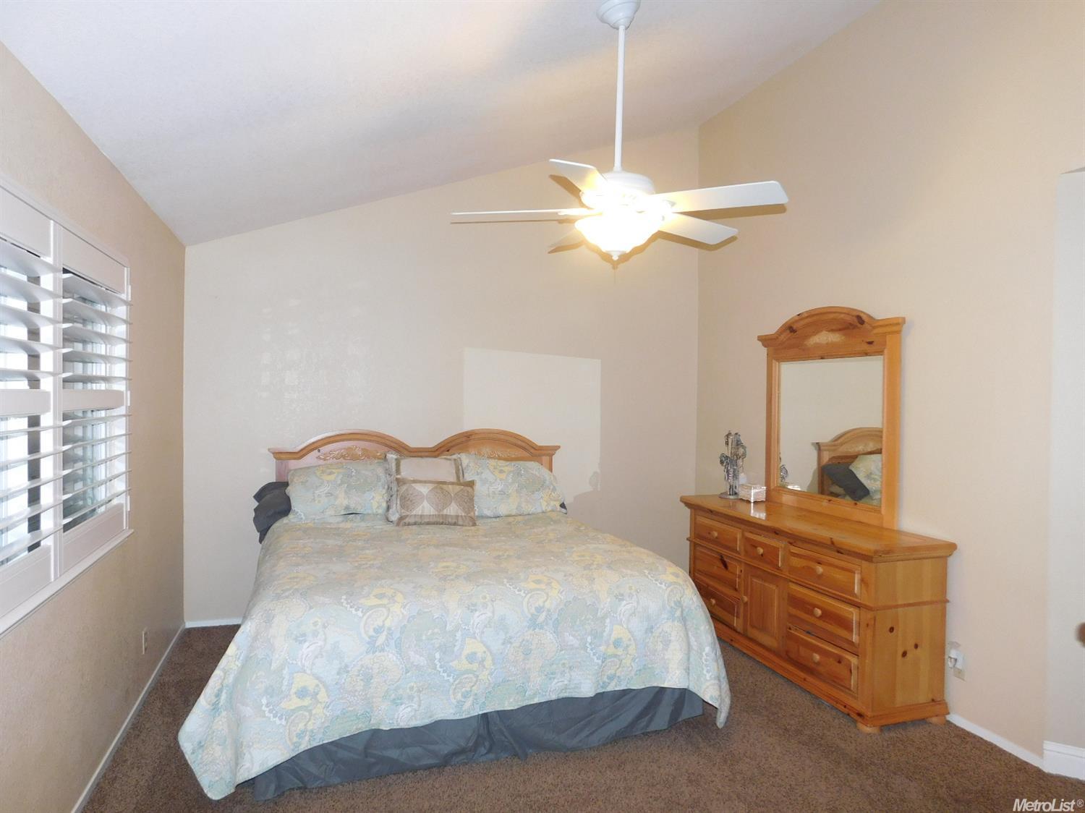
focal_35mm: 23
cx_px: 542
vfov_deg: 58.9
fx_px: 721
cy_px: 406
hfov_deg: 73.9
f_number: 3
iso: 200
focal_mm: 4
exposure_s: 1/30
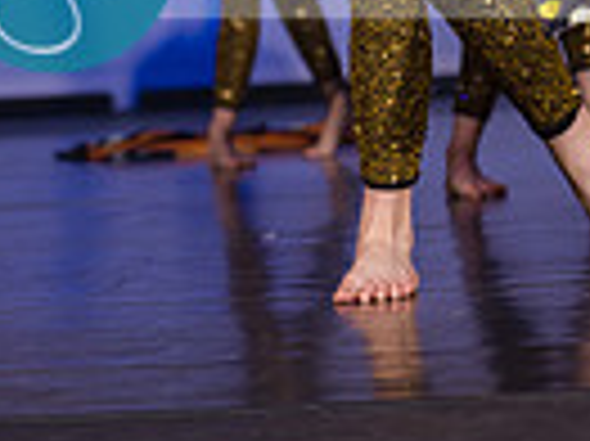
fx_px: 3951
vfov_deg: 6.3
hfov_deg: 8.5
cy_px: -315
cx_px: 329
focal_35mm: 232
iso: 500
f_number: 2.8
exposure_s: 1/500
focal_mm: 70
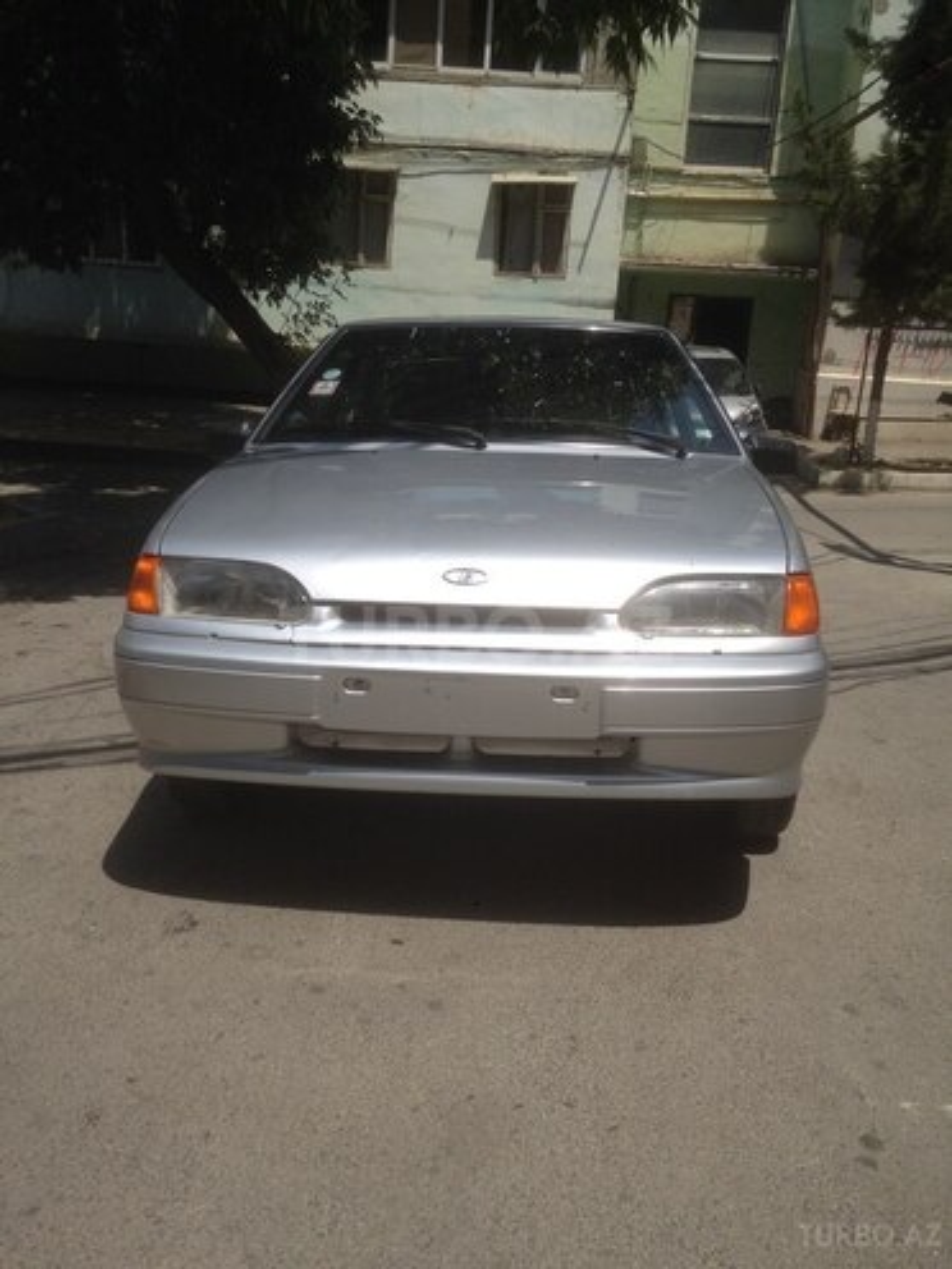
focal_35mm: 33
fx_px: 1210
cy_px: 634
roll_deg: -4.2
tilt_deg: -14.4
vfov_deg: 55.4
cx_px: 476
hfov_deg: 42.9
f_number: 2.4
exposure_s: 1/1808
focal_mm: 4.12
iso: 50
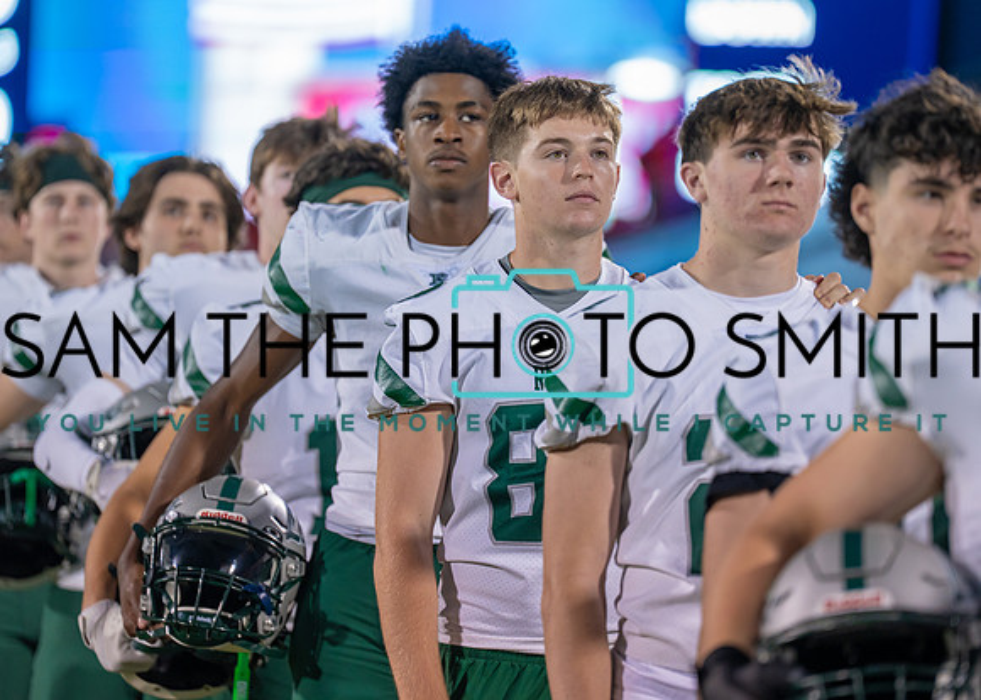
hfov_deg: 8.3
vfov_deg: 6.0
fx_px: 6729
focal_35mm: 242
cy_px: 299
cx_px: 528
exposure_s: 1/500
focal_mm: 200
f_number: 2.8
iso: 800
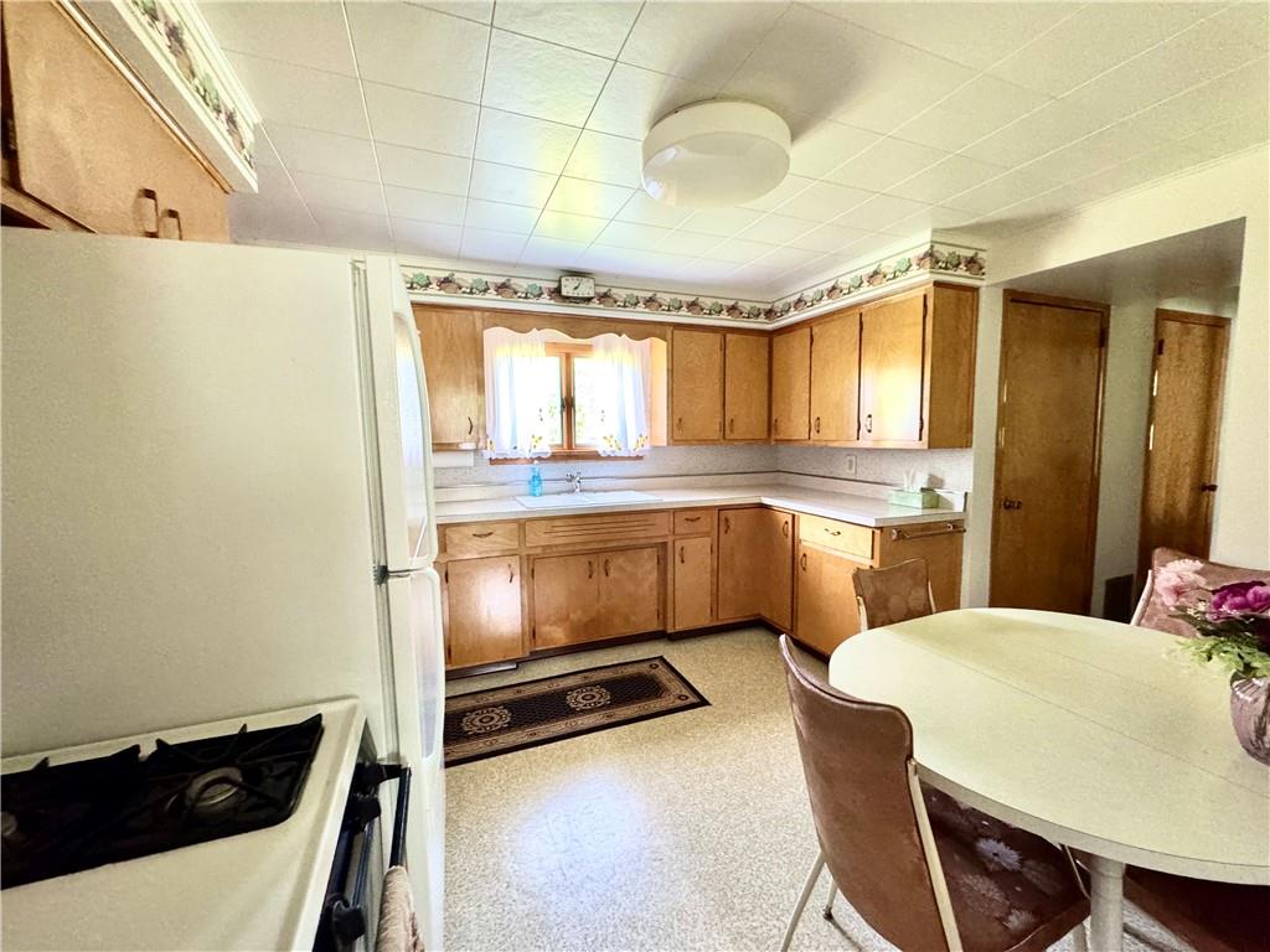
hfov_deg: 102.1
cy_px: 476
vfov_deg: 85.7
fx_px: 514
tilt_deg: -5.7
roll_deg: +0.5
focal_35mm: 14
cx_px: 635
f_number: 2.2
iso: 640
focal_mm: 2.22
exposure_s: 1/60
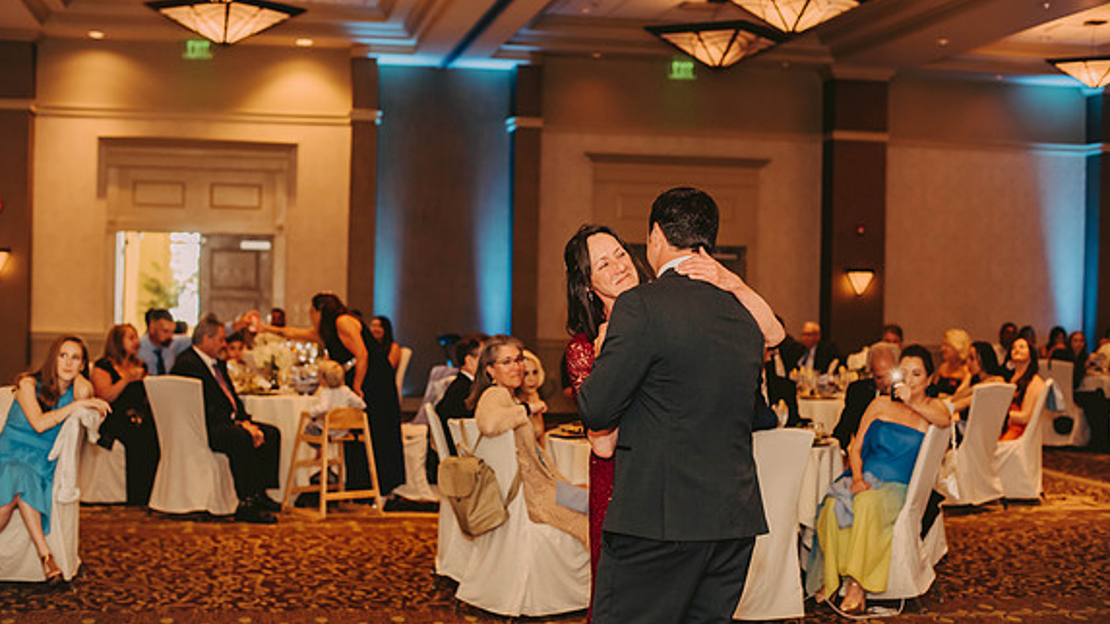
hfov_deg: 39.2
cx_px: 550
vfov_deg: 22.6
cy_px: 309
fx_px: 1560
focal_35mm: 53
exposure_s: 1/125
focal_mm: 50
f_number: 2.5
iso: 800
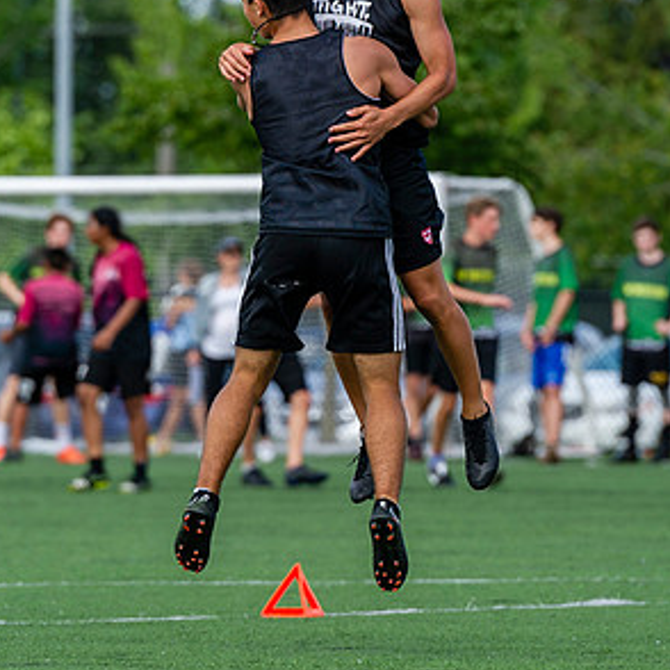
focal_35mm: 507
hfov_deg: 3.5
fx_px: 11102
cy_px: 297
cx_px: 319
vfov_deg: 3.5
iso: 320
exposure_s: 1/1250
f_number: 4
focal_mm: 200
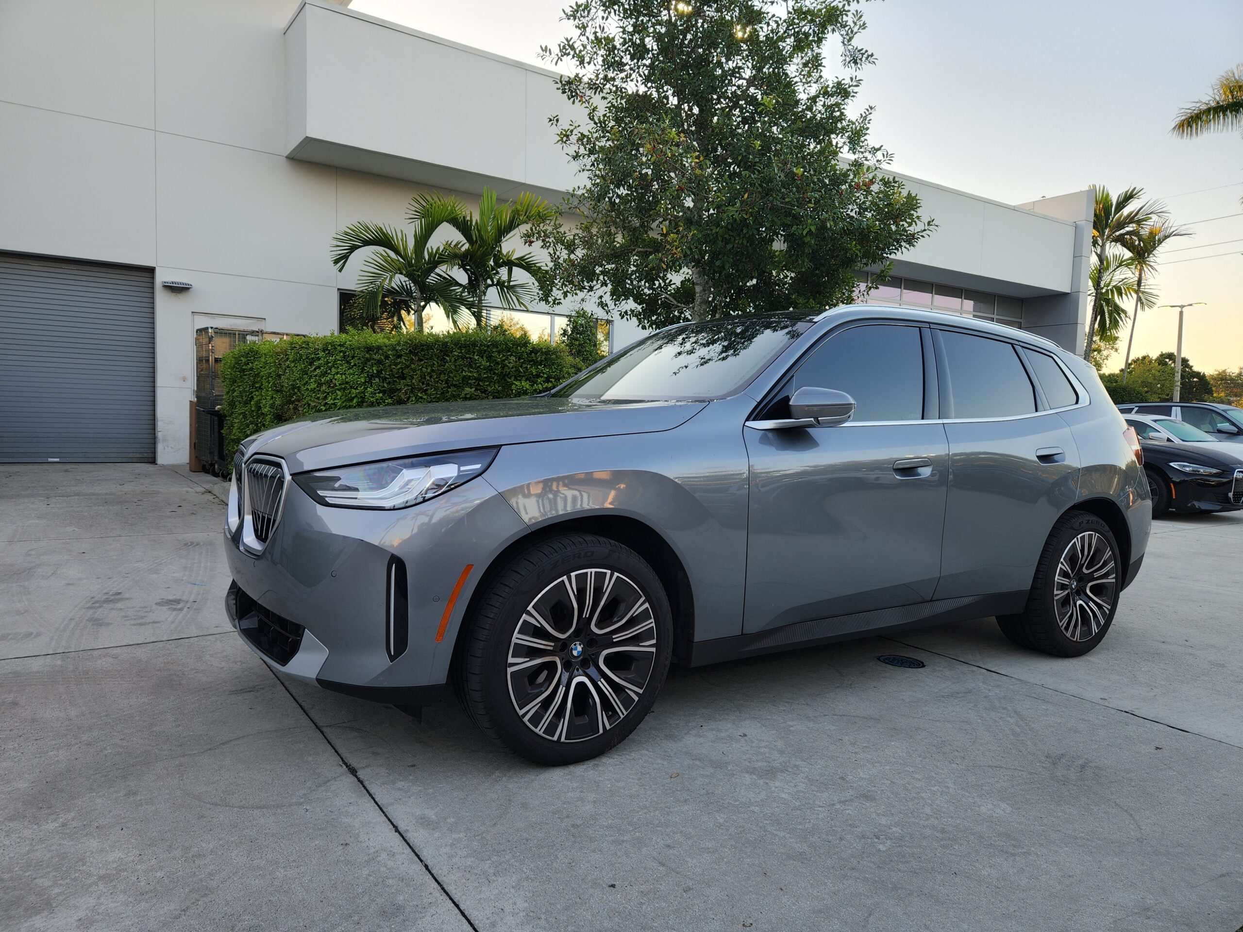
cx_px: 622
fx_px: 826
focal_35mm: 23
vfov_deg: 58.9
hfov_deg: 73.9
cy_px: 466
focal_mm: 5.4
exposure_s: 1/128
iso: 20
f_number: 1.8
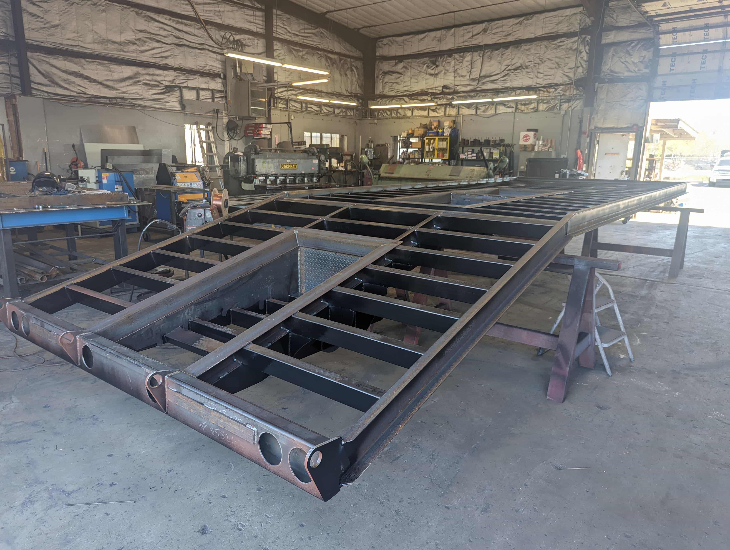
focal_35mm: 24
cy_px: 275
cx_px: 365
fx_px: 507
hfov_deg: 71.5
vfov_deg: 56.9
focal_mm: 6.81
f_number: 1.85
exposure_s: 1/75.3
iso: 33
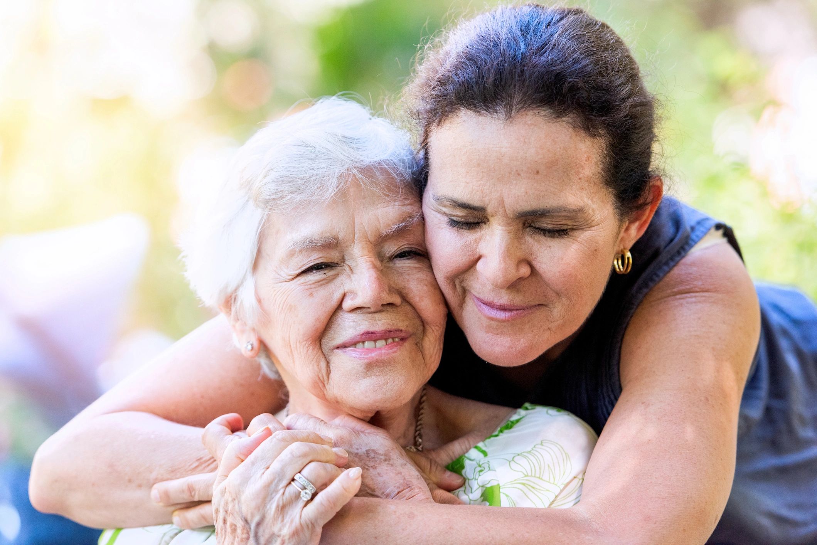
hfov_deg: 15.2
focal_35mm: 135
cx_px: 408
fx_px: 3064
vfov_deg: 10.2
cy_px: 272
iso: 1600
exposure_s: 1/400
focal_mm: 135
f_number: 3.5
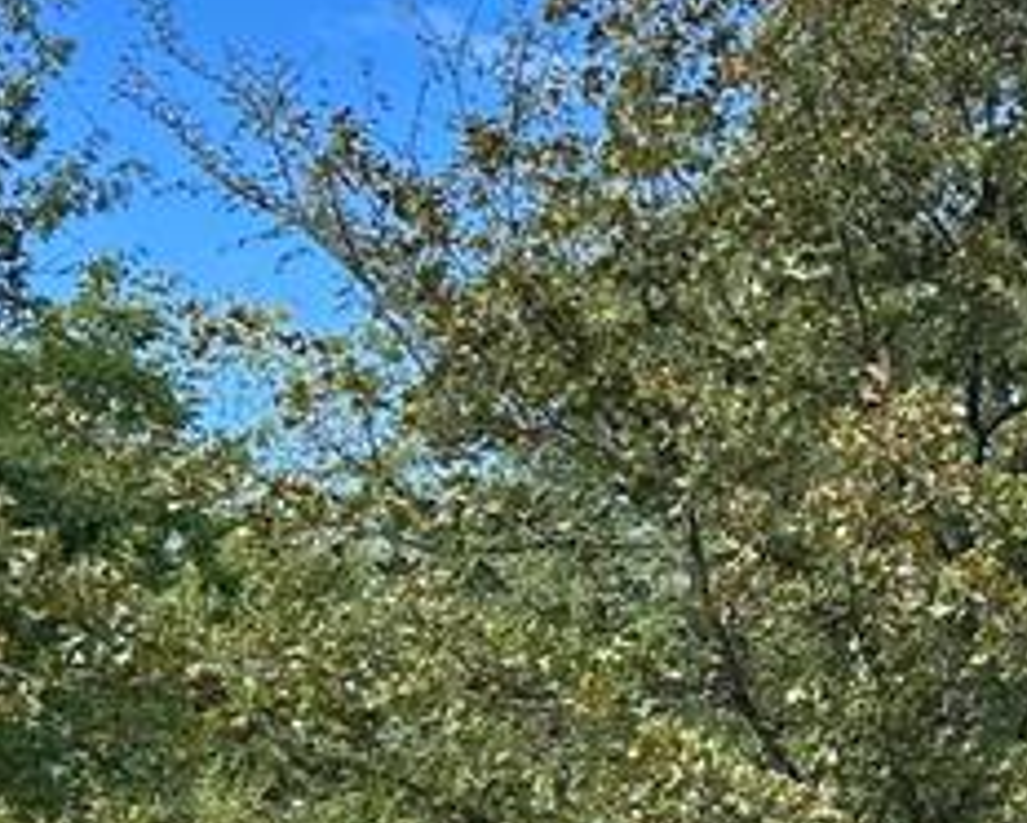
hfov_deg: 15.4
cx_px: 1691
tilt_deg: +10.3
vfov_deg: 13.8
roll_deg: -3.6
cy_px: 531
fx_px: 3407
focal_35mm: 112
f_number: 1.5
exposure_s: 1/1395
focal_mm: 5.7
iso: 50
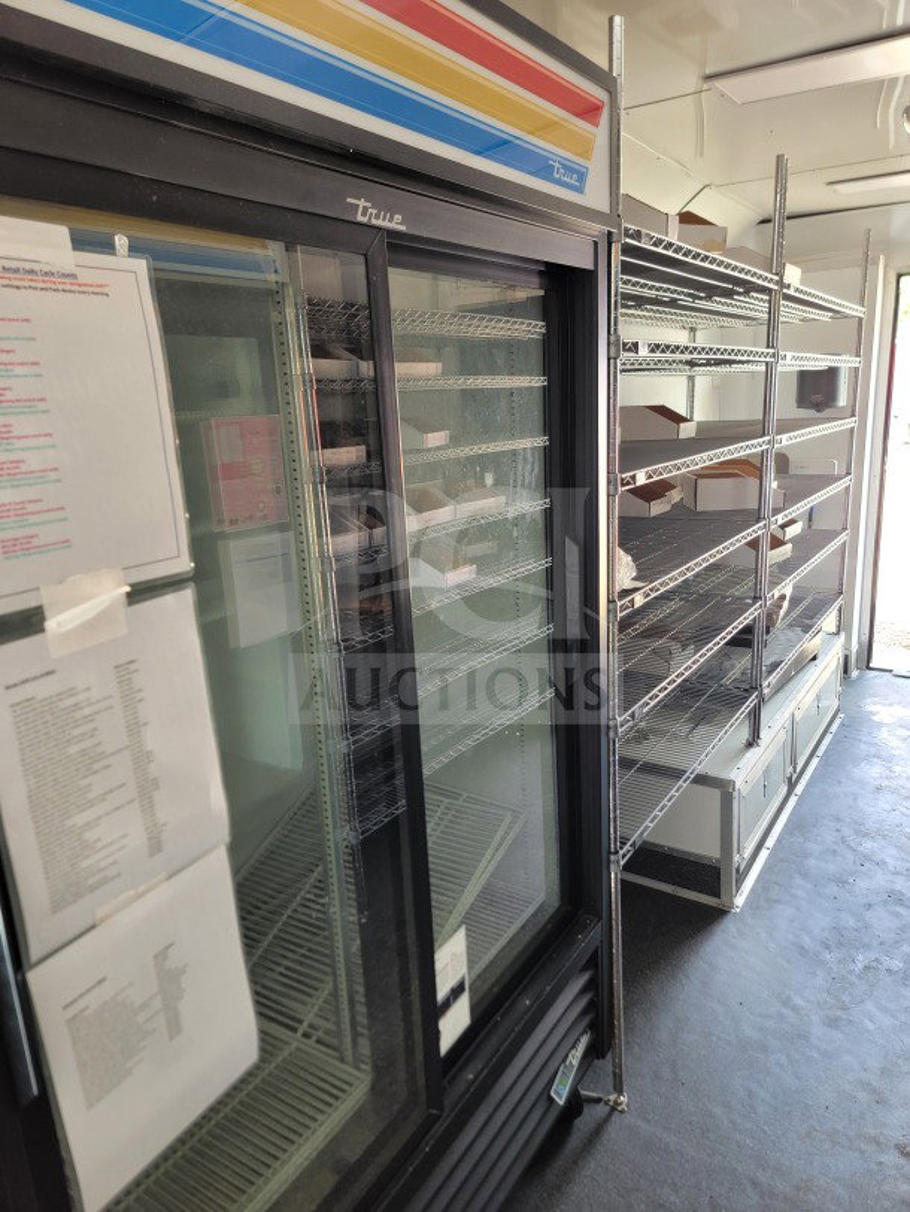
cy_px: 606
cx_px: 455
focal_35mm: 24
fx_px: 841
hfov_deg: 56.8
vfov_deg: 71.6
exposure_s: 1/50
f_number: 1.8
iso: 100
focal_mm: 6.7
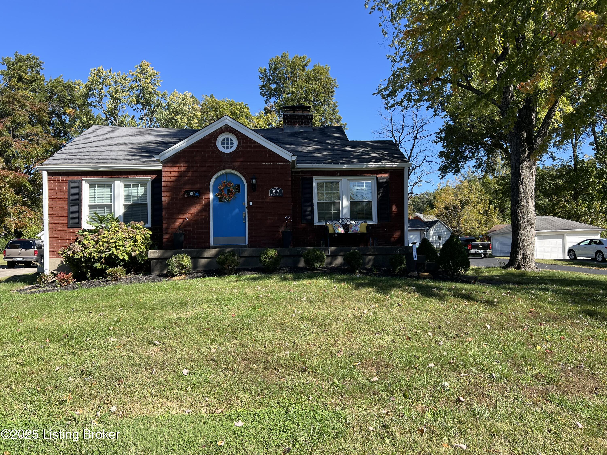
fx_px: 456
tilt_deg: +2.5
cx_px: 304
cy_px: 228
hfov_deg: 67.3
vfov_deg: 53.1
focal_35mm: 26
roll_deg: +2.0
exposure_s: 1/1751
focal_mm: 5.7
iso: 50
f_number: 1.5
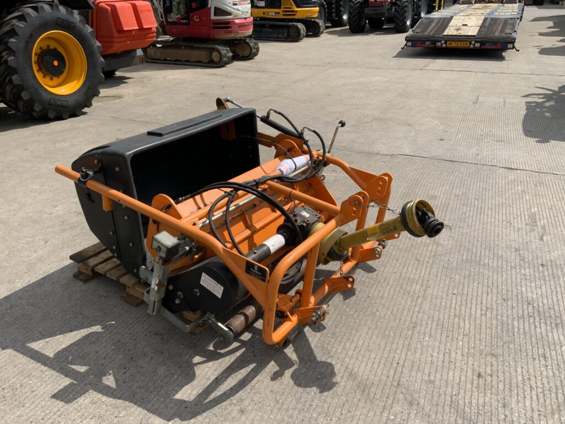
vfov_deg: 48.2
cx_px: 282
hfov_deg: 61.7
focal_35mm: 29
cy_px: 212
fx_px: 473
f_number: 1.8
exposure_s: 1/2427
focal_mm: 3
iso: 20
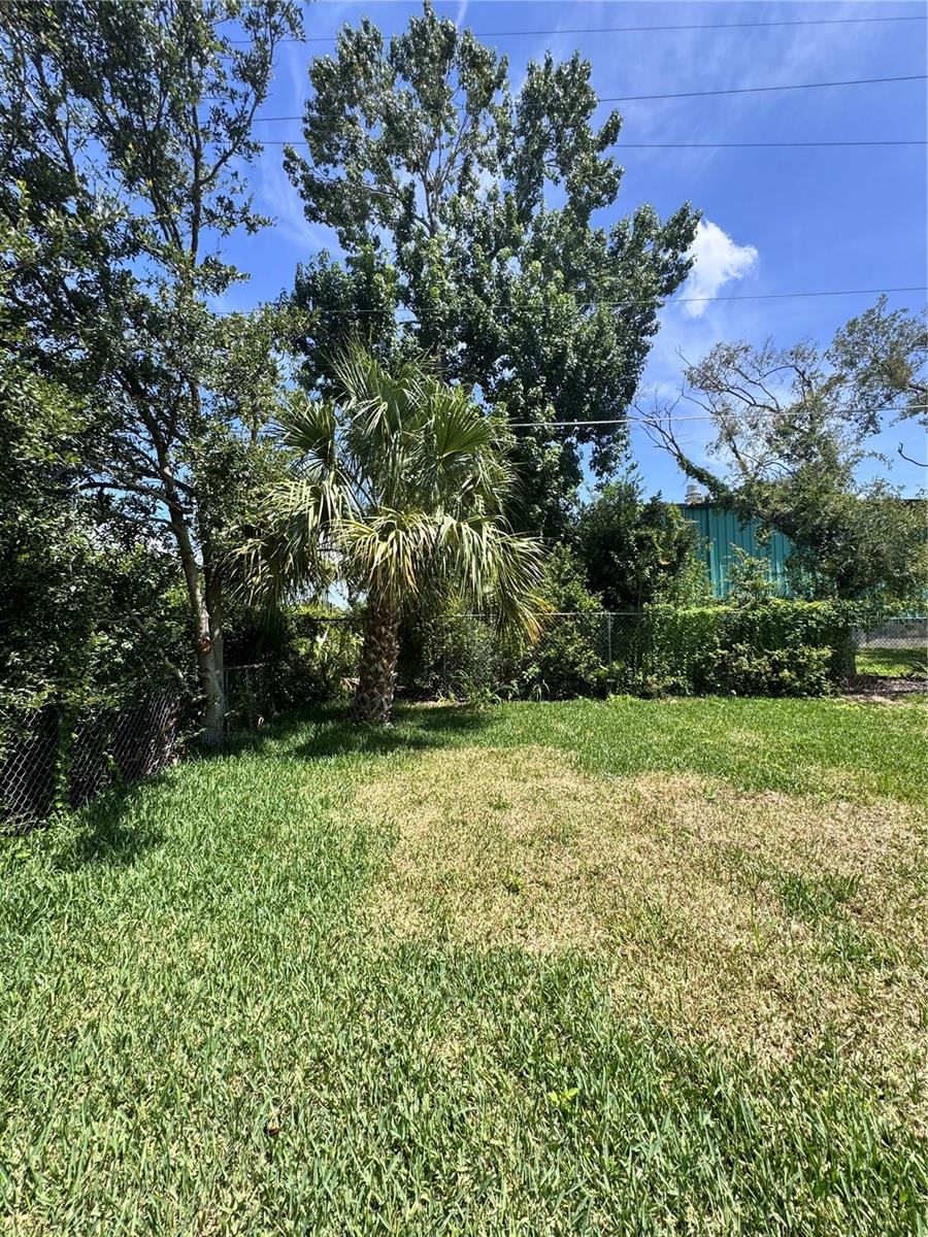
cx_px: 464
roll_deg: +0.5
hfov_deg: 85.7
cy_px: 618
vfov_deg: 102.1
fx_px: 500
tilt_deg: +2.0
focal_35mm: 14
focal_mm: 2.22
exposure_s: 1/889
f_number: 2.2
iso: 40
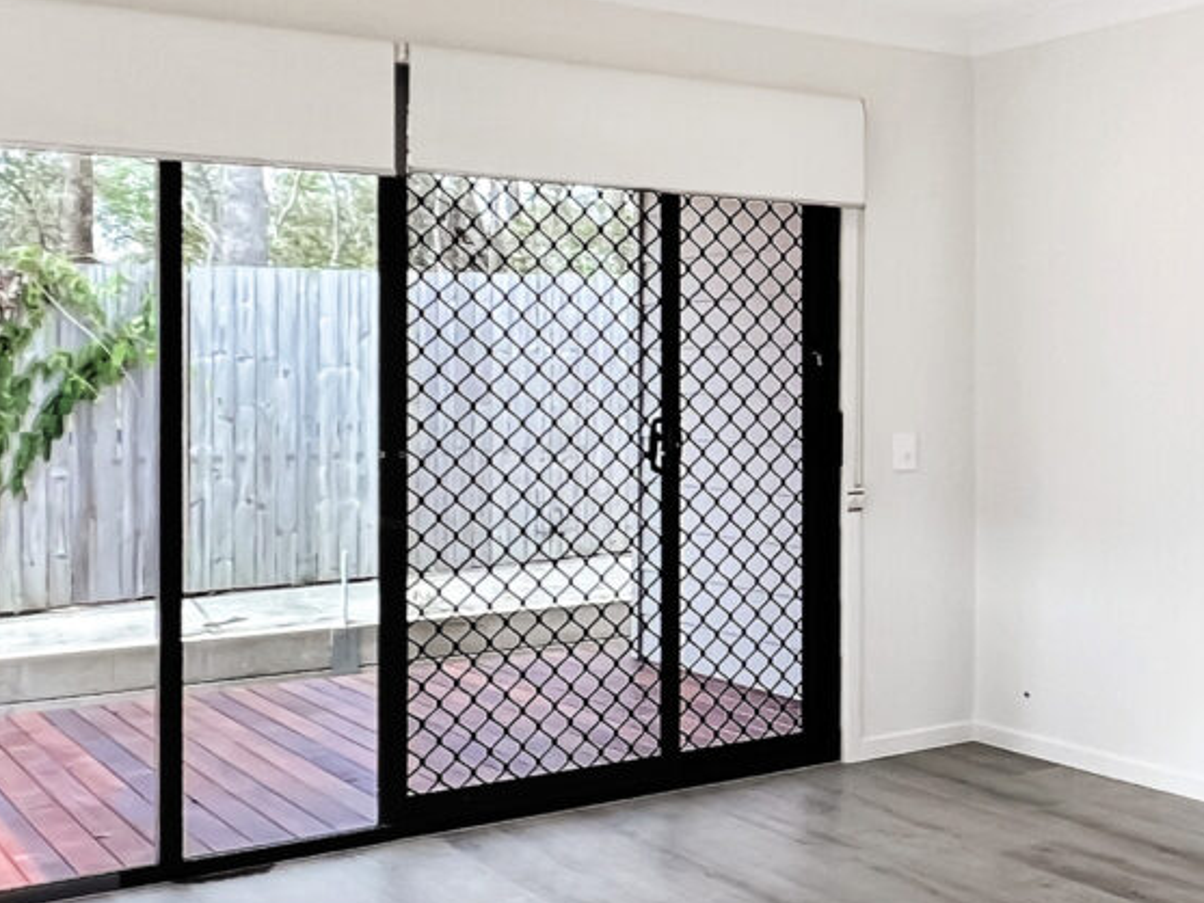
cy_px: 698
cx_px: 1524
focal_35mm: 42
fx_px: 1461
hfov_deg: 33.9
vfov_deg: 33.5
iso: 50
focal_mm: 1.57
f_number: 1.8
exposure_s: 1/100
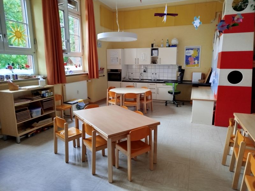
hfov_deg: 71.6
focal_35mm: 24
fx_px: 177
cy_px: 96
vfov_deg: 56.8
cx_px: 128
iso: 125
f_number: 1.7
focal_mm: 5.31
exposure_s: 1/33
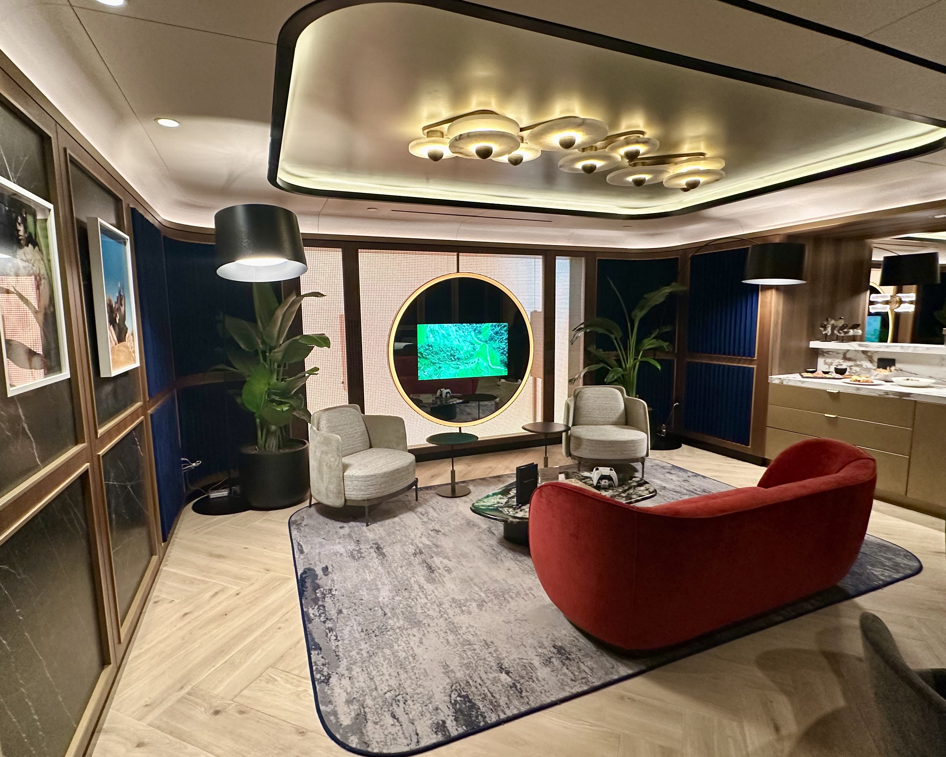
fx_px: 504
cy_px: 379
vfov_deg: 73.8
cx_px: 466
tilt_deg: -8.2
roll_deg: +0.7
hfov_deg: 86.4
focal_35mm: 18
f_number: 2.2
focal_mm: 2.22
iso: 320
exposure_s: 1/82
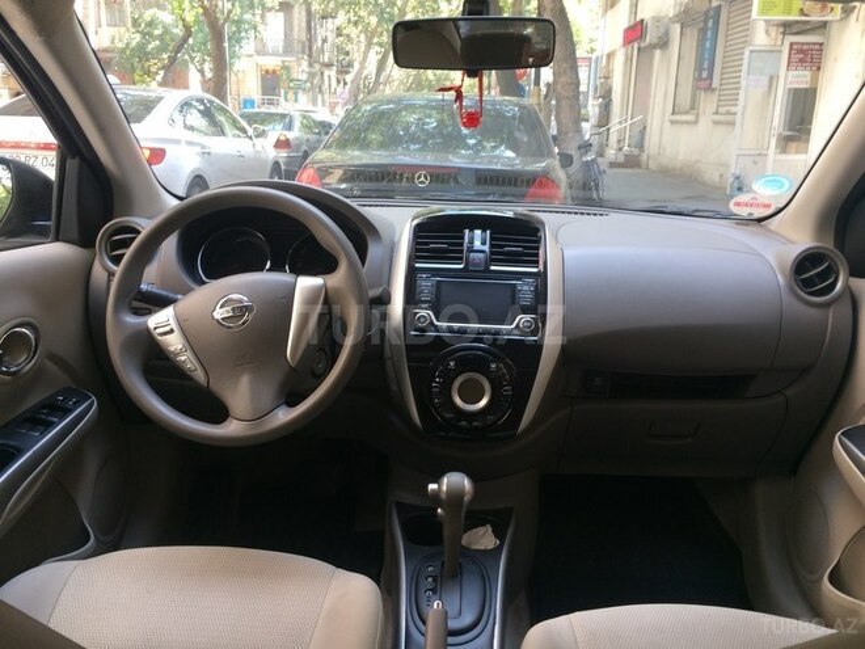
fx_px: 725
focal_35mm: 29
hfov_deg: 61.7
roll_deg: -1.4
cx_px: 432
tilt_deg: -15.6
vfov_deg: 48.2
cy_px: 324
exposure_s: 1/50
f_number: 2.2
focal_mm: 4.15
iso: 40
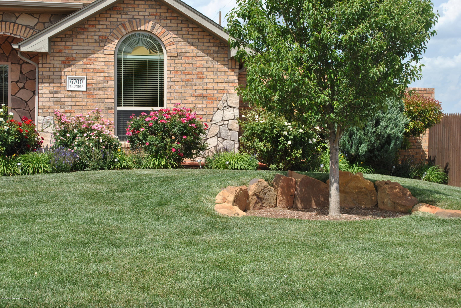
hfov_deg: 41.1
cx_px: 230
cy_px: 154
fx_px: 615
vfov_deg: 28.1
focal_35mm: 48
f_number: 8
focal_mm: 32
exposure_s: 1/250
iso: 100
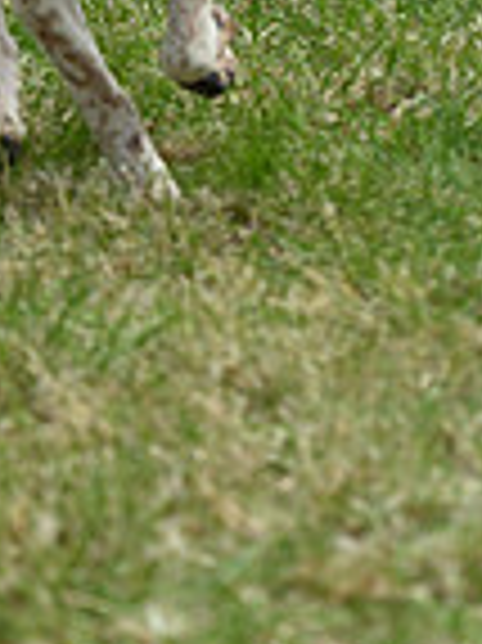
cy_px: -146
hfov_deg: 3.9
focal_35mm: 370
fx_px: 6880
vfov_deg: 5.3
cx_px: -640
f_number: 4.5
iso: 180
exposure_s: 1/1000
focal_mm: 95
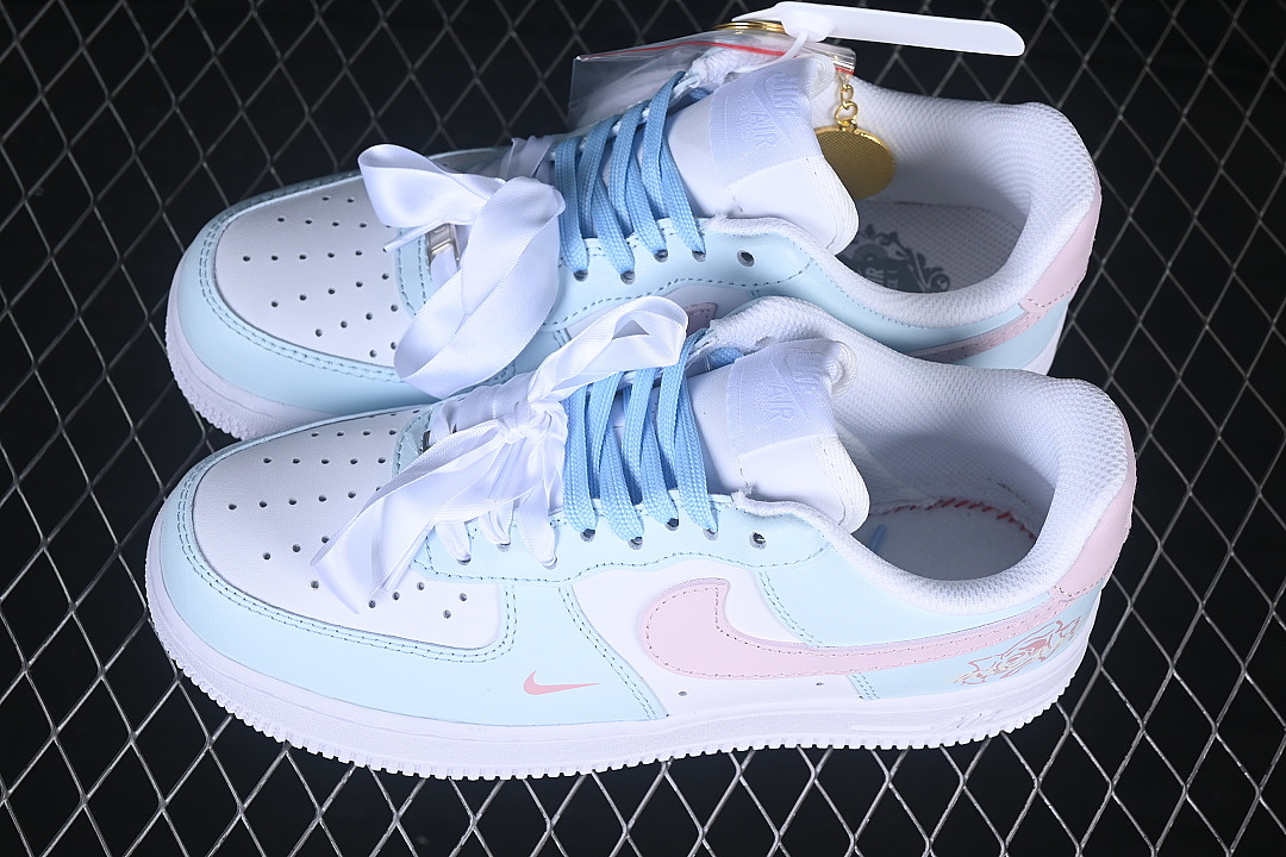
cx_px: 643
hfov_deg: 27.0
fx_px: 2679
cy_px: 428
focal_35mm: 75
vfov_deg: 18.2
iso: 160
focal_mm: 50
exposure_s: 1/100
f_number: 7.1
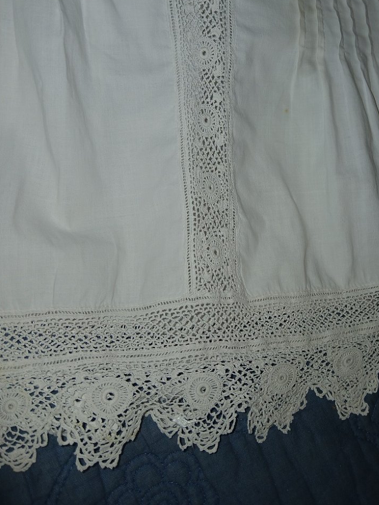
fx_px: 482
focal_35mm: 33
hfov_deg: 42.6
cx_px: 239
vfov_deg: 54.6
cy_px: 185
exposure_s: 1/100
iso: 40
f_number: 1.8
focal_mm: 3.98
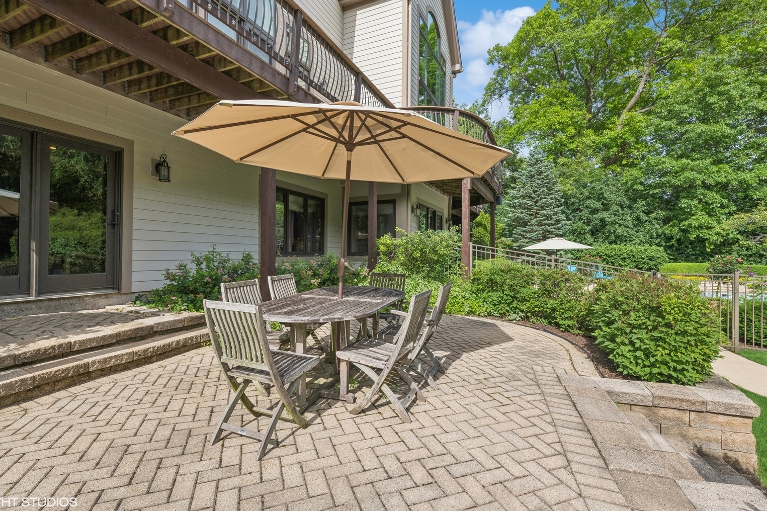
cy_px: 241
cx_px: 380
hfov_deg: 93.3
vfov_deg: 70.4
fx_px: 362
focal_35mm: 17
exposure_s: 1/250
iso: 200
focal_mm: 16
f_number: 9.5
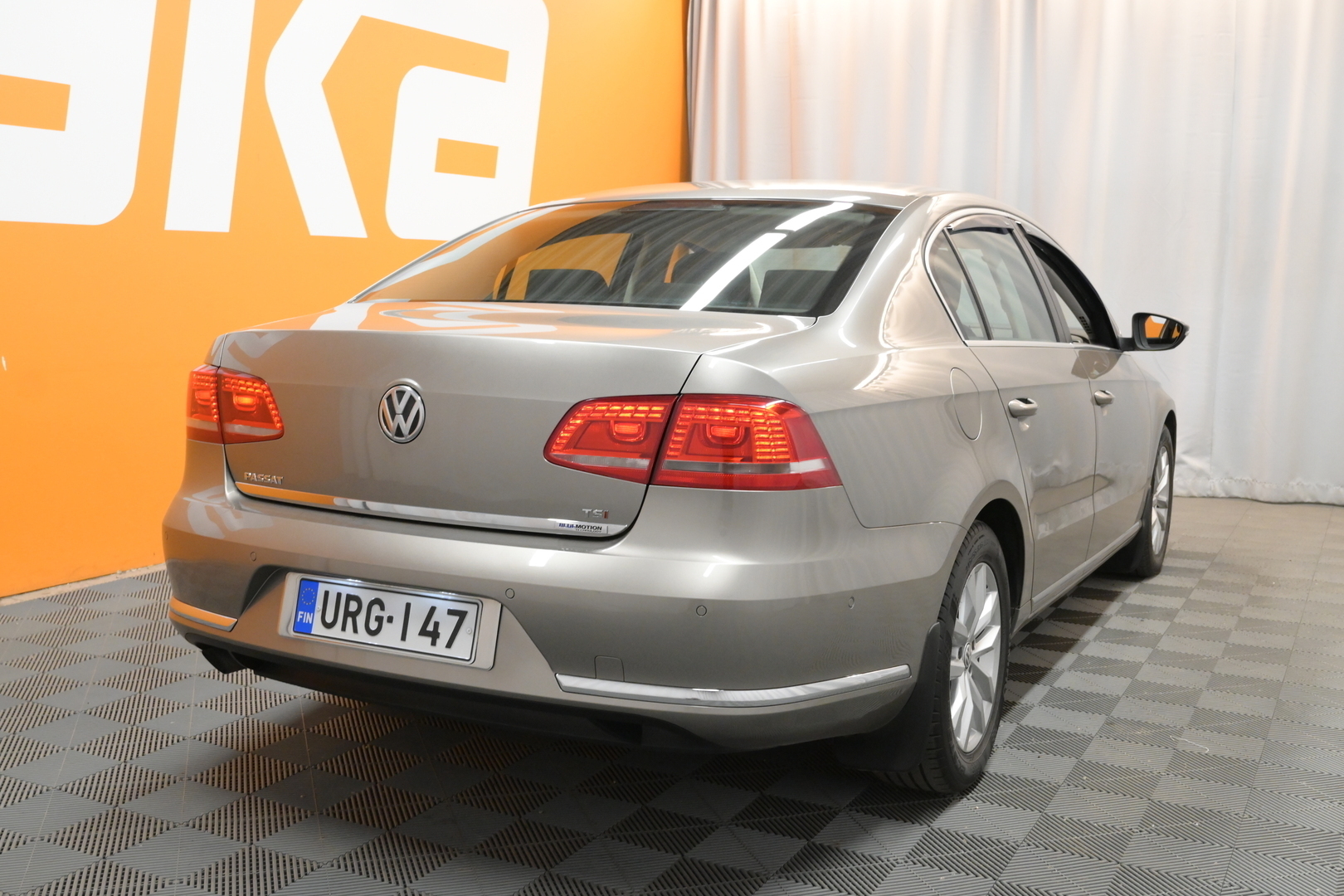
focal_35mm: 36
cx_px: 672
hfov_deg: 53.1
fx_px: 1344
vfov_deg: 36.9
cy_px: 448
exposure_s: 1/125
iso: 2500
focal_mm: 24
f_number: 5.6
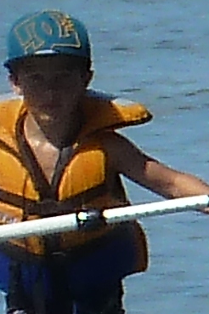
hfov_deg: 0.3
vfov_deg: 0.5
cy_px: 291
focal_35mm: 4389
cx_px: -136
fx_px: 38218
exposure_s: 1/500
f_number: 5.6
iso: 80
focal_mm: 49.2
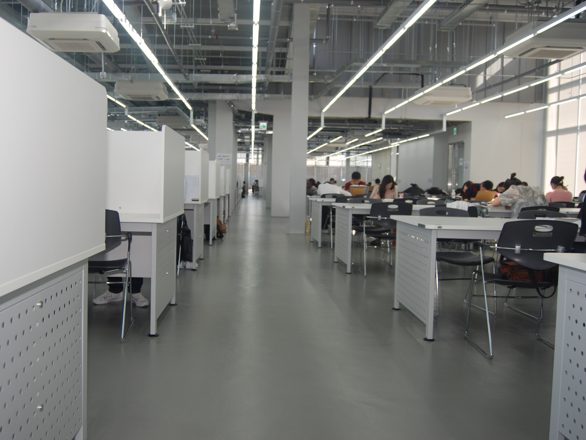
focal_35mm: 36
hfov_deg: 51.2
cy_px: 221
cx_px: 257
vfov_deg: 39.7
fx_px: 609
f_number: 4
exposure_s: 1/125
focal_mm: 22
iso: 200
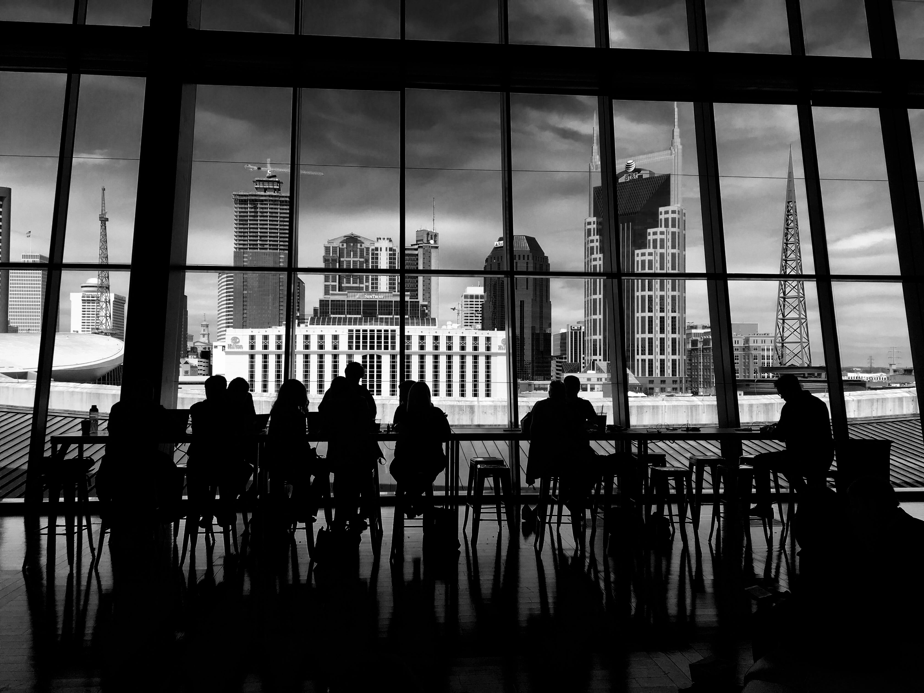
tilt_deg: +3.0
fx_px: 774
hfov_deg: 61.7
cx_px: 462
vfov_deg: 48.2
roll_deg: +0.6
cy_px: 346
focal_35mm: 29
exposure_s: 1/725
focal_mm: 4.15
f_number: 2.2
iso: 25
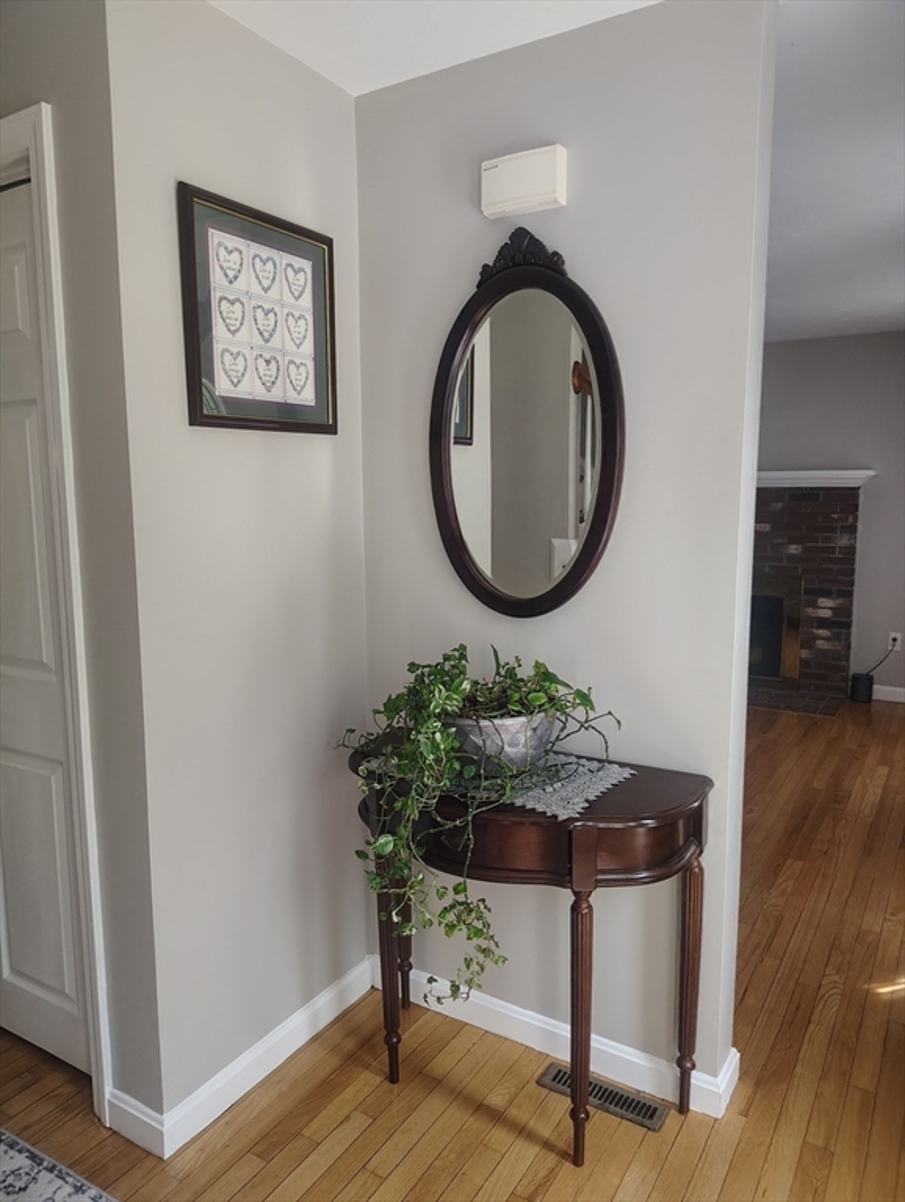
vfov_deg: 71.5
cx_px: 452
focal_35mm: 24
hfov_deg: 56.9
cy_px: 601
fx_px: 835
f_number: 1.8
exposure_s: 1/120
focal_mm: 5.56
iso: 1103
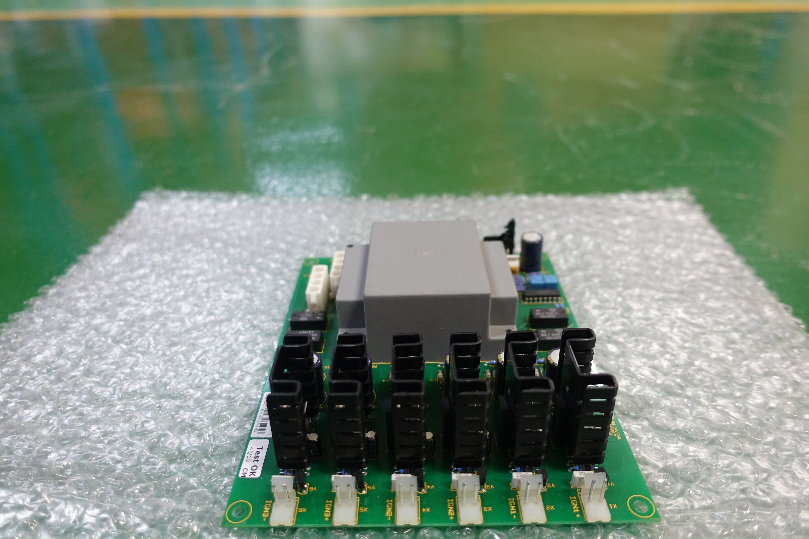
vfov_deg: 53.1
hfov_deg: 73.7
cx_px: 404
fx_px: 539
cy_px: 270
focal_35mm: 24
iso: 500
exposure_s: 1/30
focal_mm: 8.8
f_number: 1.8
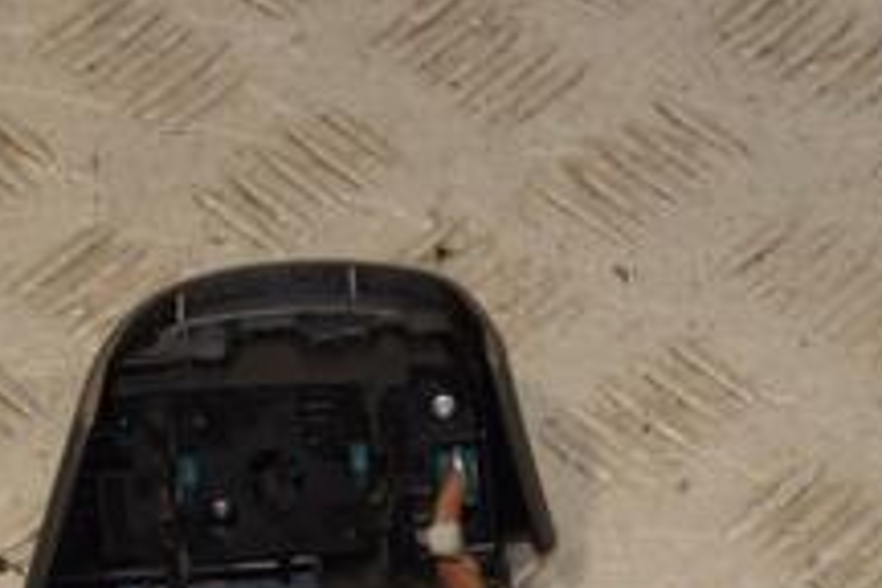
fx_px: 4287
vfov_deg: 7.8
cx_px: 535
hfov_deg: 11.7
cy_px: 674
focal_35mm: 175
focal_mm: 42
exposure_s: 1/200
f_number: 10
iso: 800
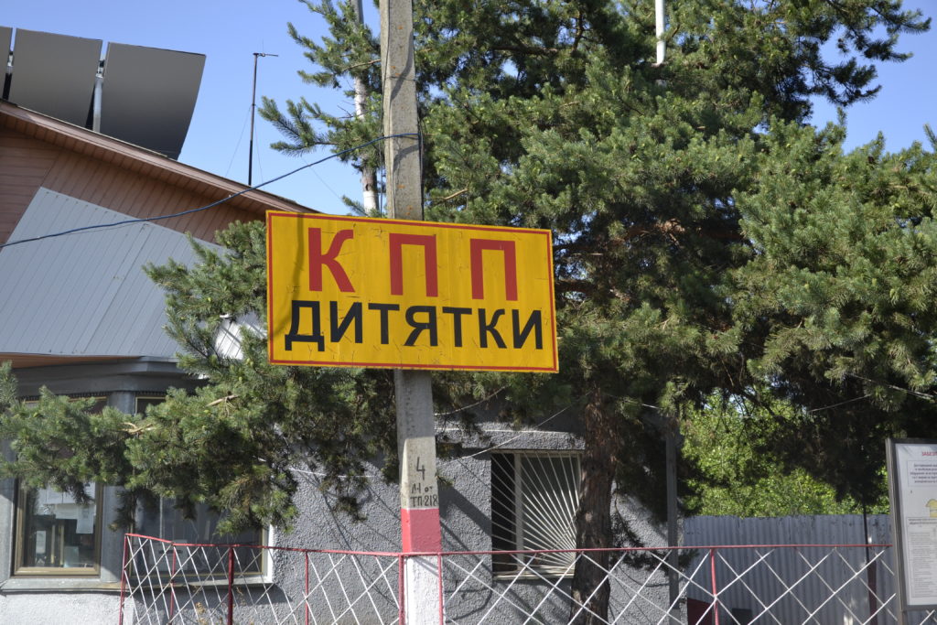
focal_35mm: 48
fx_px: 1249
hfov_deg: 41.1
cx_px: 468
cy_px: 312
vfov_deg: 28.1
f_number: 5
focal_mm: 32
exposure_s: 1/1250
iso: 400
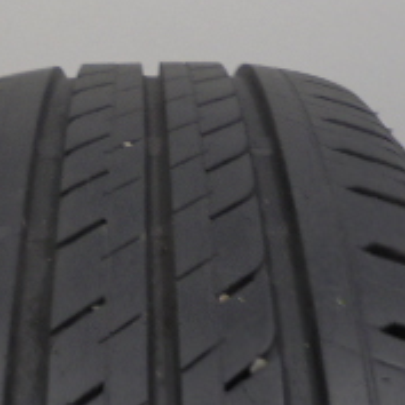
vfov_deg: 20.8
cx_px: 112
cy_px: 133
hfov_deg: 20.8
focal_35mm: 83
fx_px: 1099
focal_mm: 4.6
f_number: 3.5
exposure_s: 1/30
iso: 100
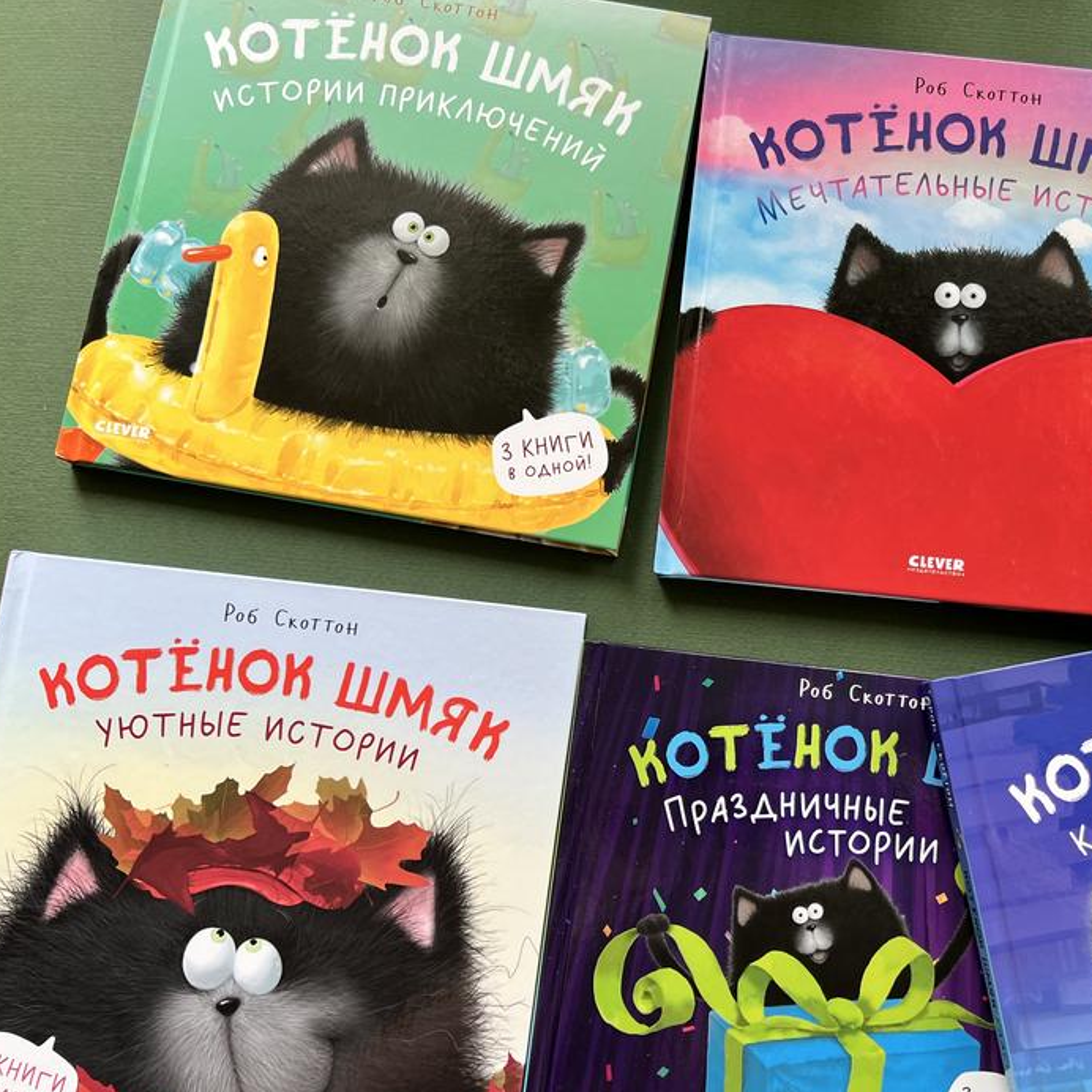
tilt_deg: -80.8
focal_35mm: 34
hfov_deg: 47.3
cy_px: 600
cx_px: 762
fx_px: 1213
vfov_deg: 48.4
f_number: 1.5
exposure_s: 1/121
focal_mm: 5.7
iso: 100
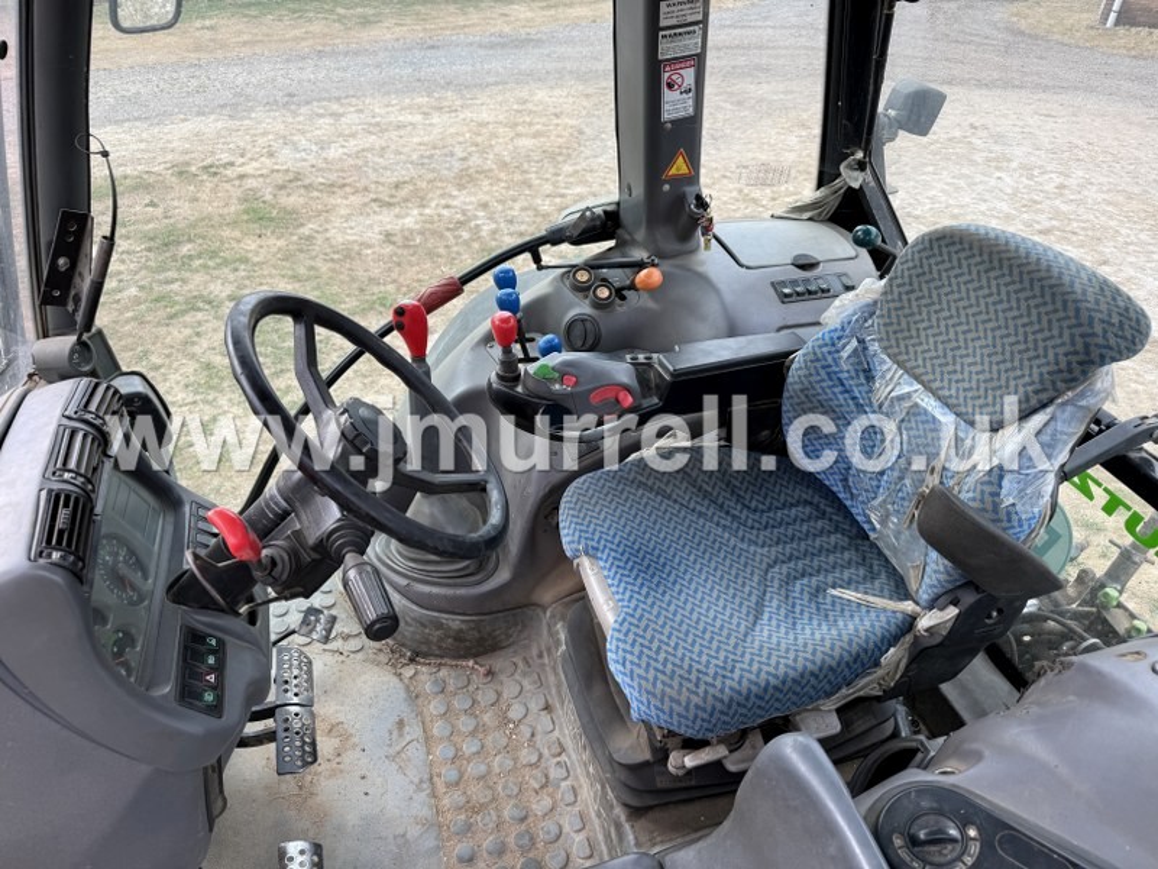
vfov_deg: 56.8
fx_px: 803
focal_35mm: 24
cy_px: 434
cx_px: 579
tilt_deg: -33.9
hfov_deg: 71.6
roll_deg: -2.1
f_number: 1.78
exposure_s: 1/416
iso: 80
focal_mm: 6.76
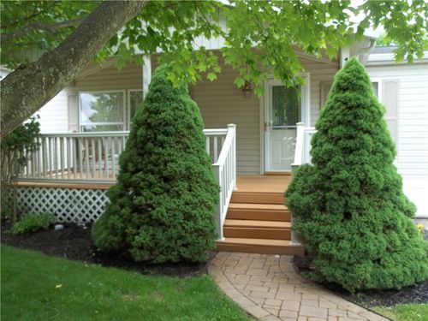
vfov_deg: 42.9
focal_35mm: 33
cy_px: 160
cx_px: 214
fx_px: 408
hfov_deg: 55.4
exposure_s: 1/80
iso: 64
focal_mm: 5.9
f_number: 3.3
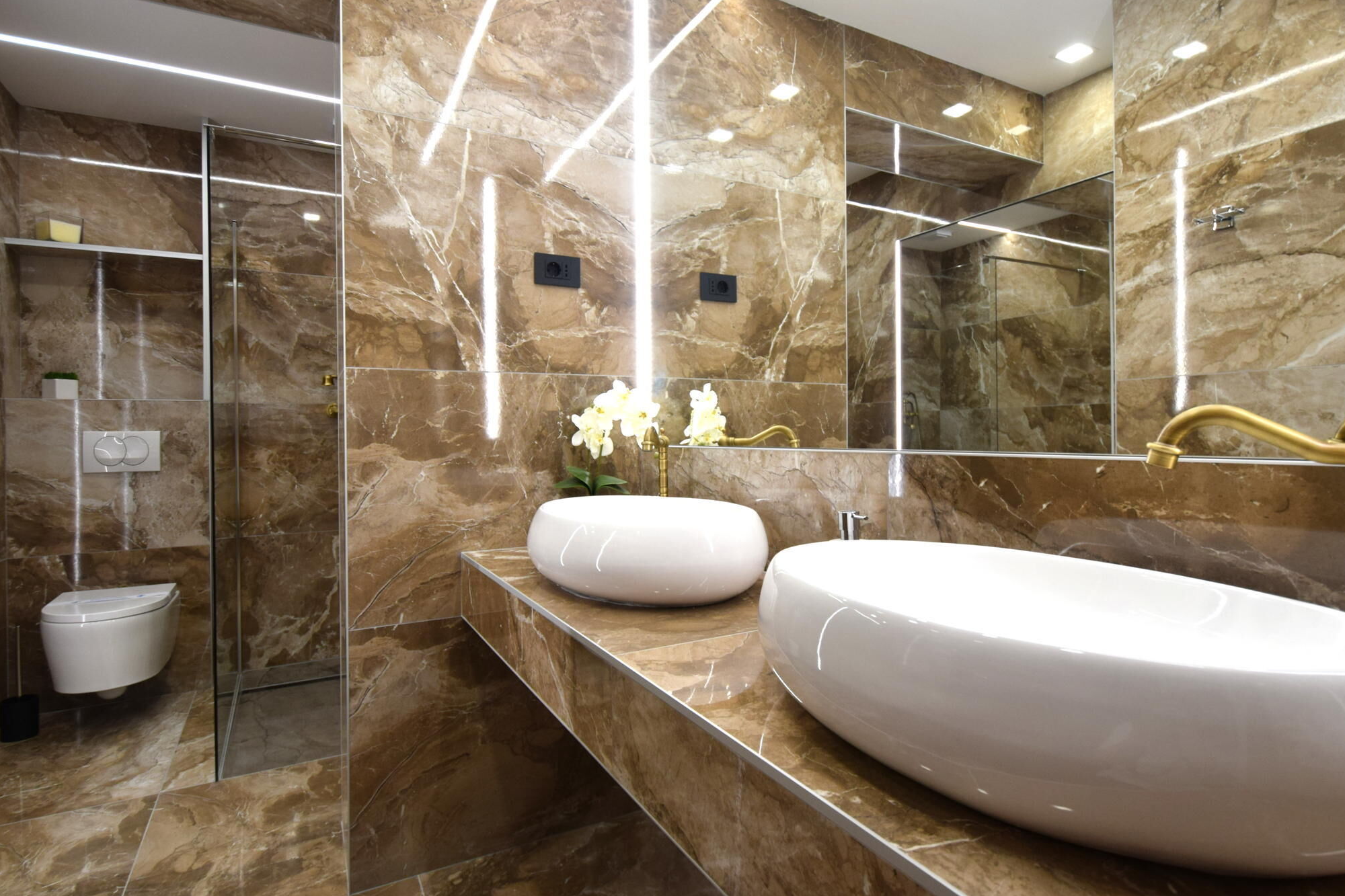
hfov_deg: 90.0
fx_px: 672
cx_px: 687
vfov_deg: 67.2
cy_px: 407
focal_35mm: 18
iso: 400
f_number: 4.5
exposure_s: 1/80
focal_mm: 10
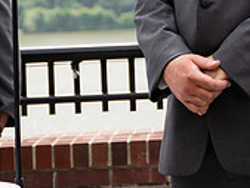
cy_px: -109
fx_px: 1294
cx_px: 250
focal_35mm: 179
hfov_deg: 10.9
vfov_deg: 8.1
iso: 125
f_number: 2.8
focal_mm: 46
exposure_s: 1/2500
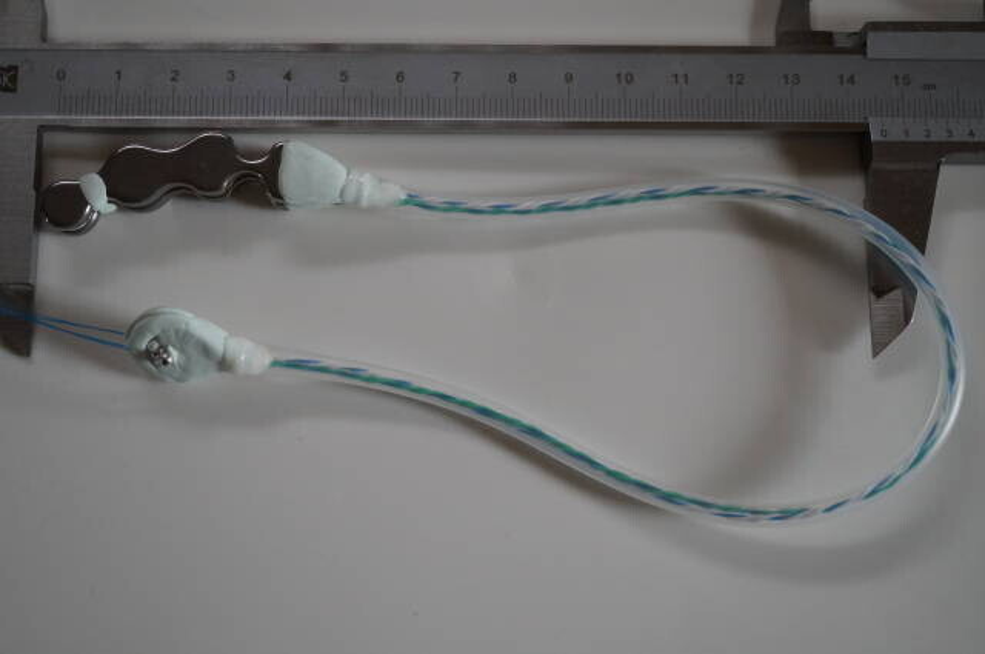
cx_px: 492
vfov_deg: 29.8
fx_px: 1230
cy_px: 327
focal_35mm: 45
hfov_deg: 43.7
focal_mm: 30
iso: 1250
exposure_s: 1/160
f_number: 4
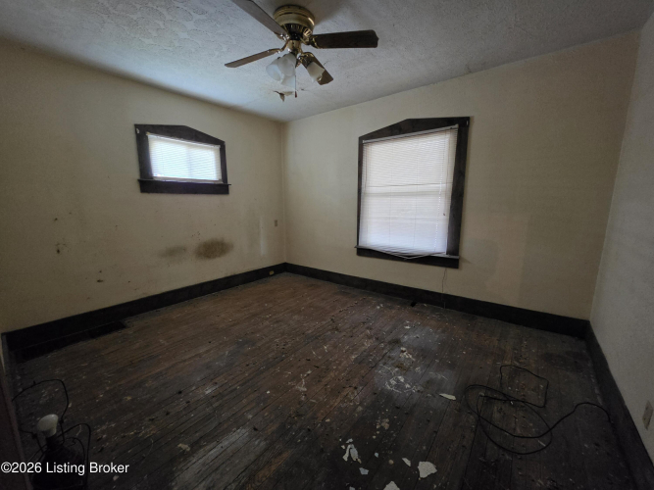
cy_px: 245
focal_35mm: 13
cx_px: 327
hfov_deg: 106.2
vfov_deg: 89.9
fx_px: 246
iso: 1000
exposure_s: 1/60
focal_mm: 2.2
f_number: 1.9
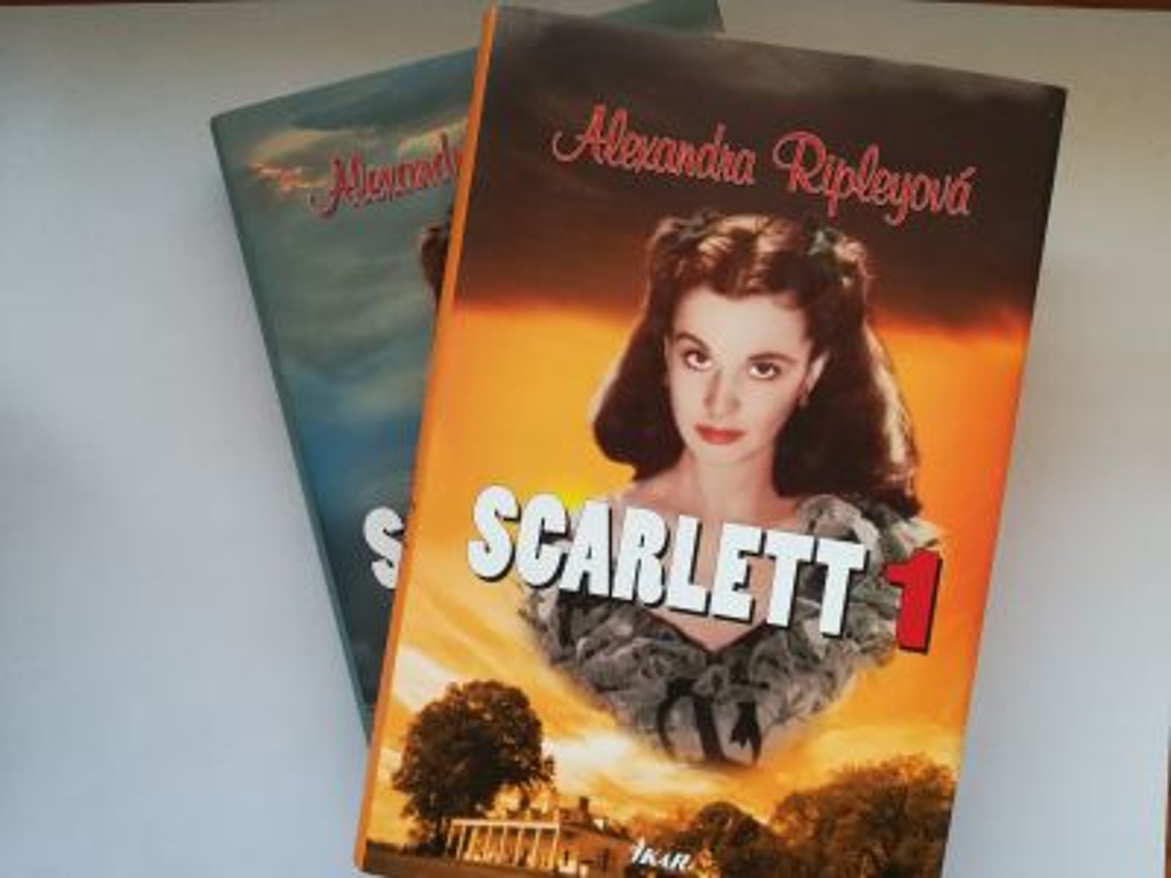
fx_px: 880
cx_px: 586
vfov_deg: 53.1
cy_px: 439
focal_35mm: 26
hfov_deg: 67.3
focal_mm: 3.83
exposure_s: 1/33.3
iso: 125
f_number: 2.2
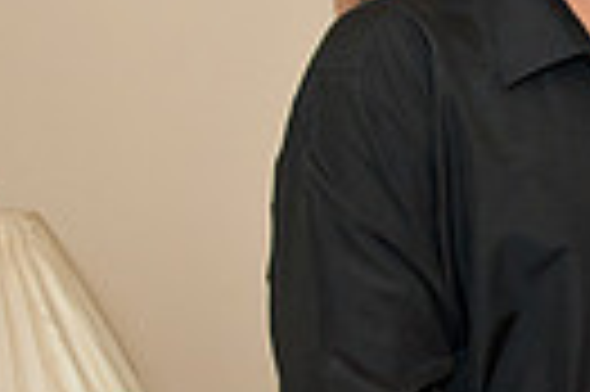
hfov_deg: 14.7
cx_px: 1022
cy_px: 460
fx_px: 2030
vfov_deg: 10.8
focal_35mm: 124
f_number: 4
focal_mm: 28
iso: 640
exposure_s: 1/100
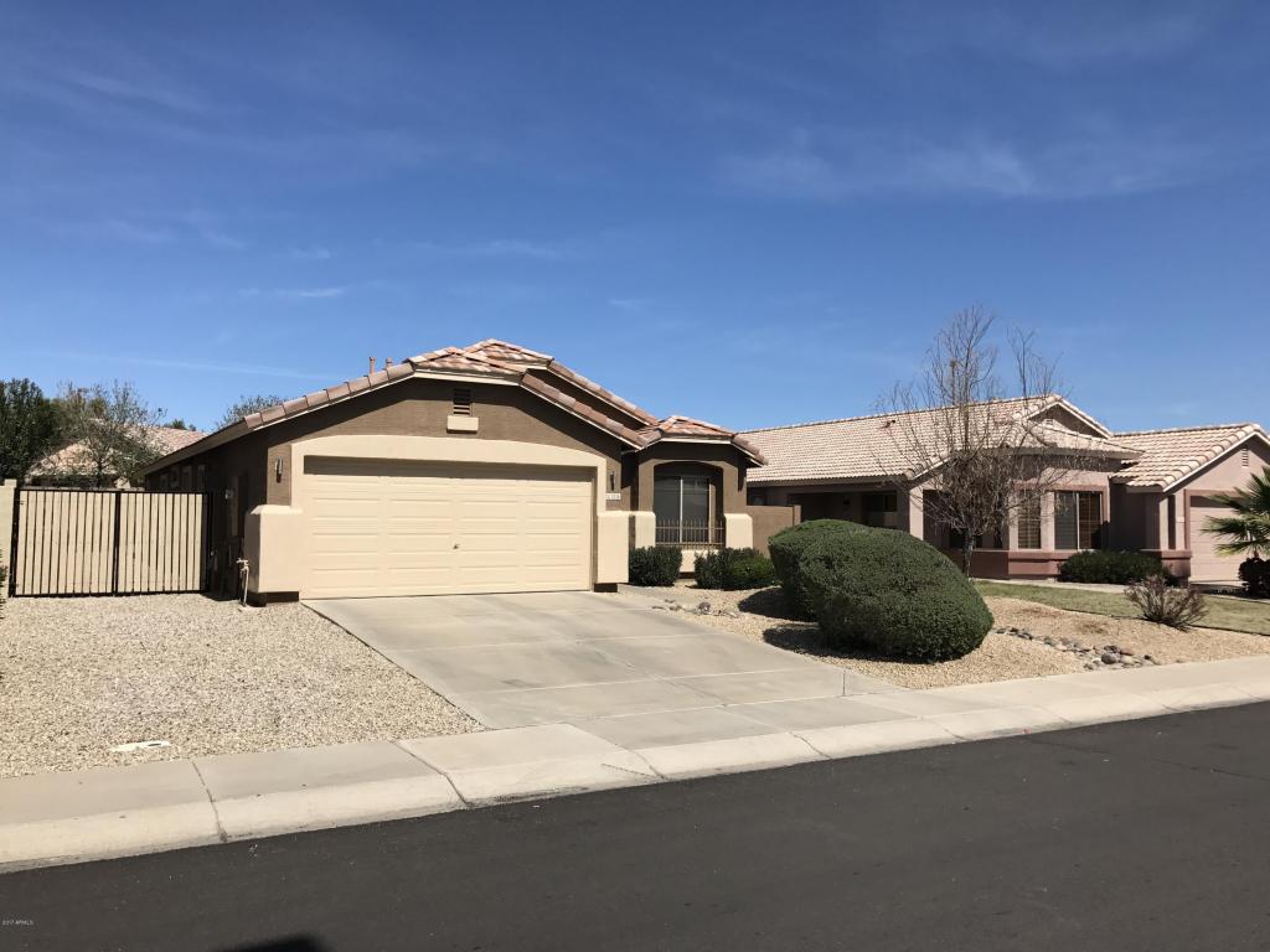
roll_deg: -0.6
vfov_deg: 49.7
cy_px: 476
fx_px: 1027
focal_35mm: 28
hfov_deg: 63.4
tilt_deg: +3.8
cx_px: 635
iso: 20
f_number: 1.8
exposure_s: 1/3831
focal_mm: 3.99
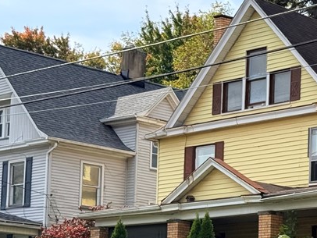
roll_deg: -1.3
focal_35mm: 121
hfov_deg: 15.9
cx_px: 329
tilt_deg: +5.2
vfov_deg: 12.1
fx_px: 1109
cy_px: 237
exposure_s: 1/3891
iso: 100
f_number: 1.78
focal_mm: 6.76
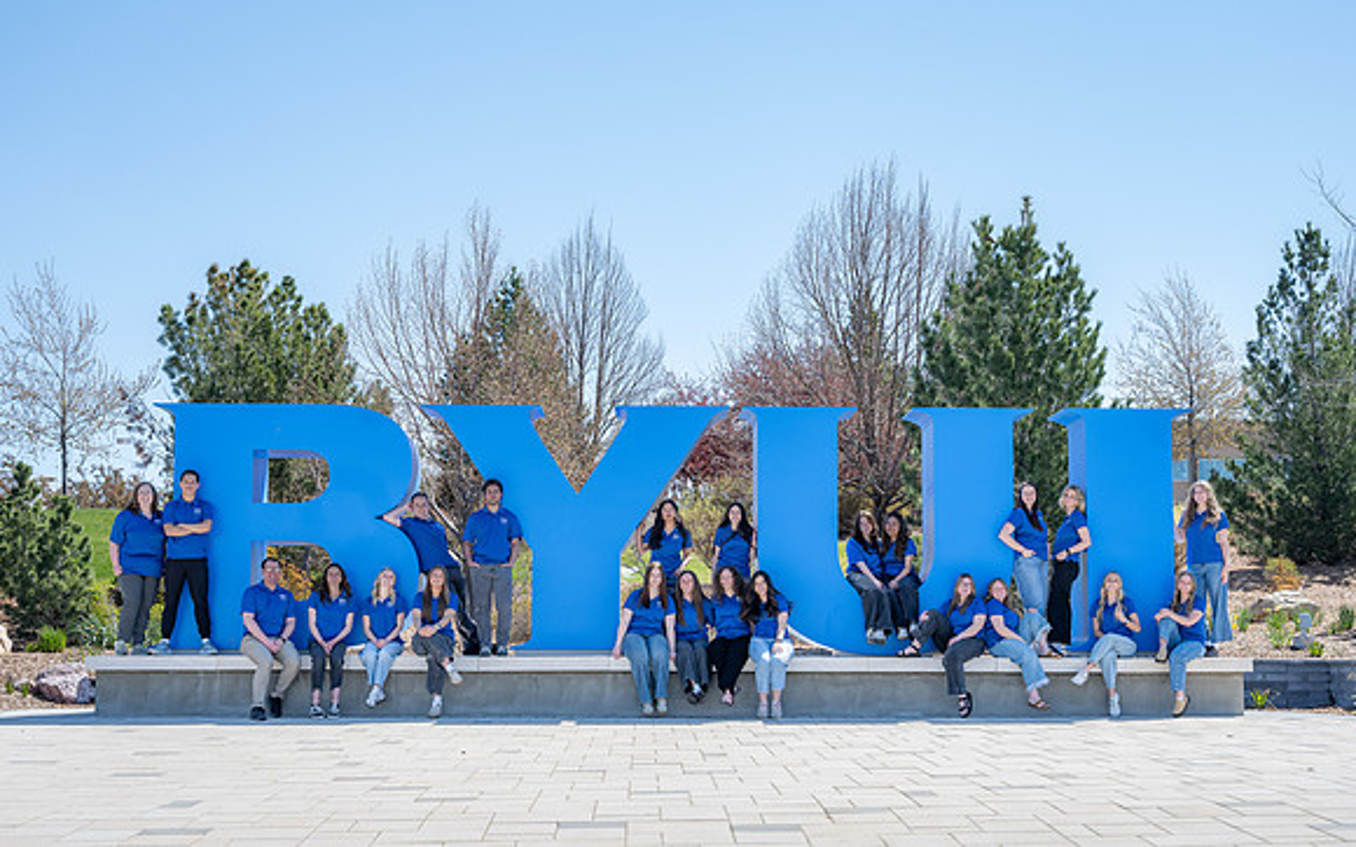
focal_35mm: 46
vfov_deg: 27.7
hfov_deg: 43.2
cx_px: 689
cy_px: 520
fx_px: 1711
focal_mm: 39
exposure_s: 1/320
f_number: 5
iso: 100
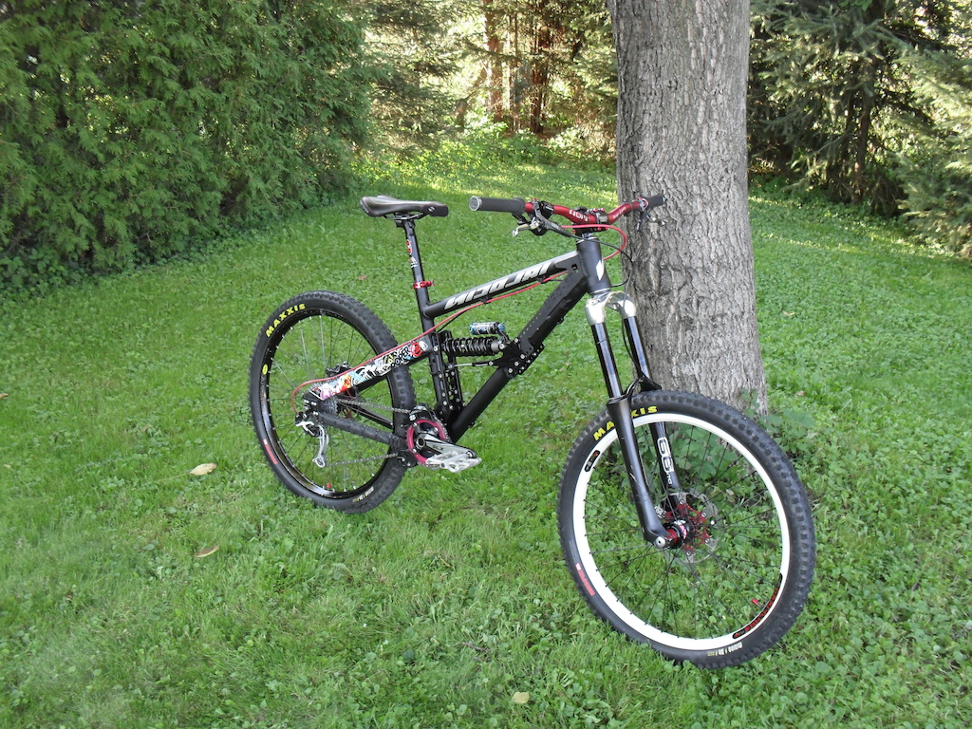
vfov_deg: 40.7
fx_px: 983
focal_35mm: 35
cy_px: 364
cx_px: 486
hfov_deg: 52.6
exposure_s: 1/30
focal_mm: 6.3
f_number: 3.2
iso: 160
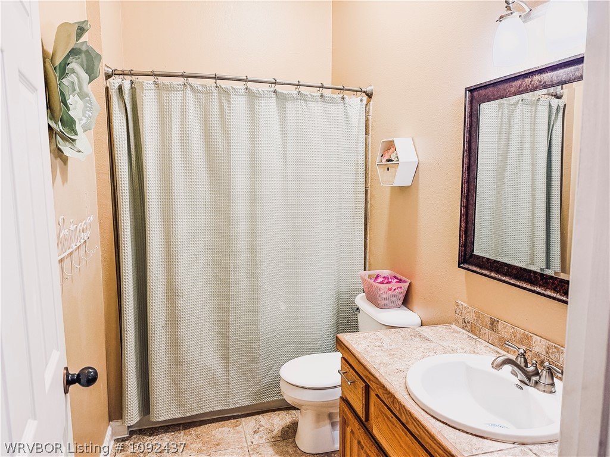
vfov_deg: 56.8
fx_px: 423
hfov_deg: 71.6
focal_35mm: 24
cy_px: 228
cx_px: 305
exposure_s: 1/60
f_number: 1.8
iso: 320
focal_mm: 6.76
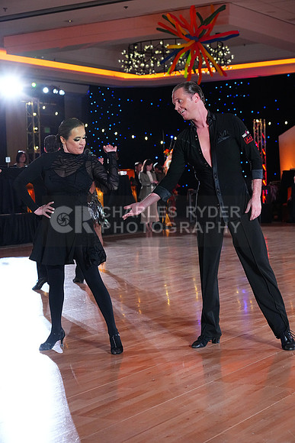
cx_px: 148
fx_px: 848
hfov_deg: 19.7
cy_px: 222
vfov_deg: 29.2
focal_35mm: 69
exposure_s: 1/400
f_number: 5.6
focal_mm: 69
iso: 5000
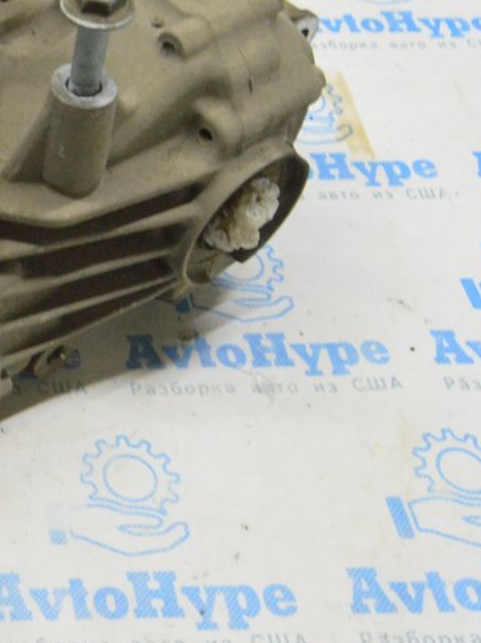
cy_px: 202
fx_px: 1243
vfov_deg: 28.8
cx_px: -166
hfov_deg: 19.9
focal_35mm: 67
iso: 6400
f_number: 20
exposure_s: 1/15
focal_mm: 22
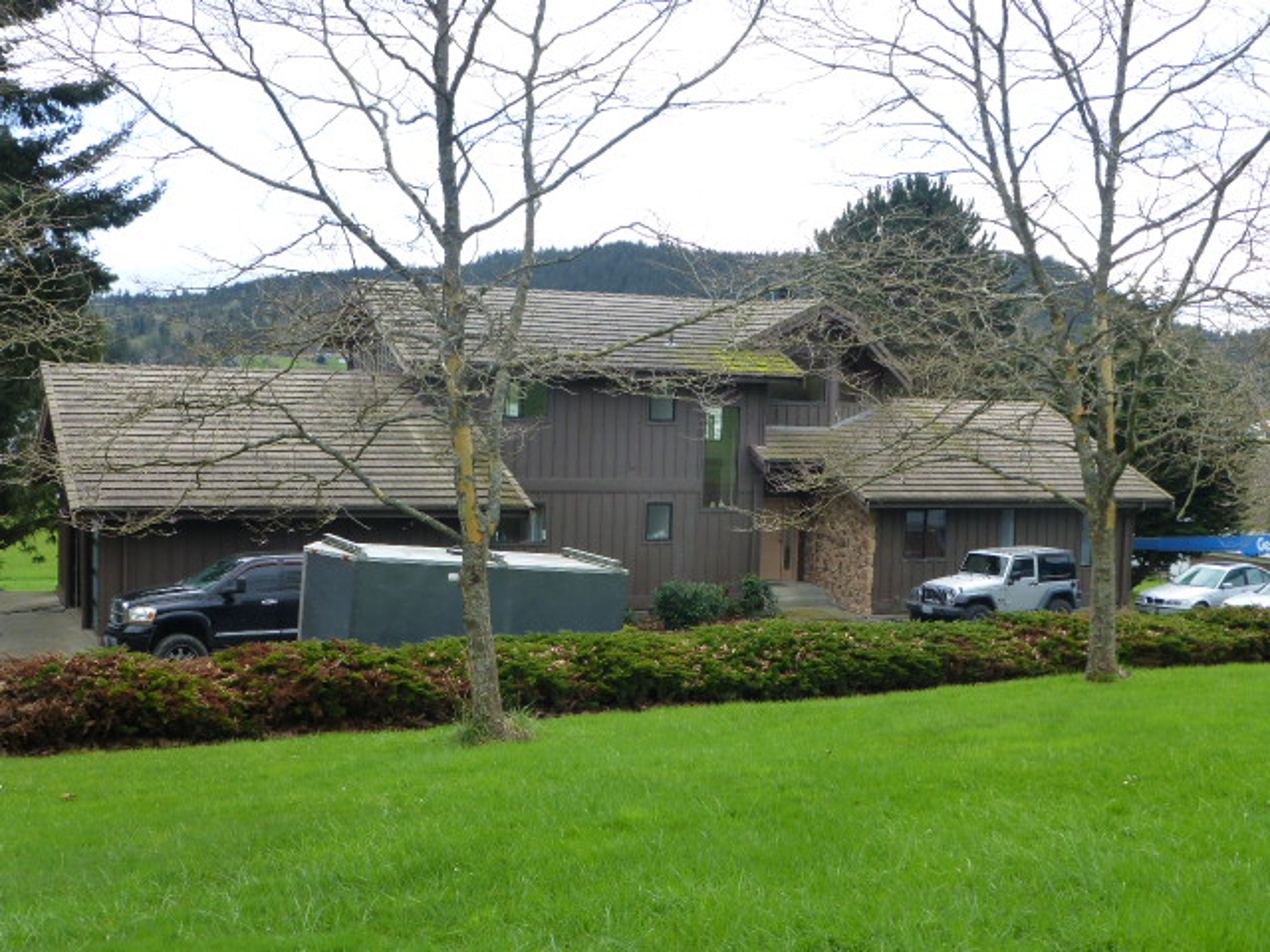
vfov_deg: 30.9
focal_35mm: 47
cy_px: 476
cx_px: 635
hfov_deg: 40.4
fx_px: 1724
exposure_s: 1/320
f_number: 4.2
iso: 160
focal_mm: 8.5
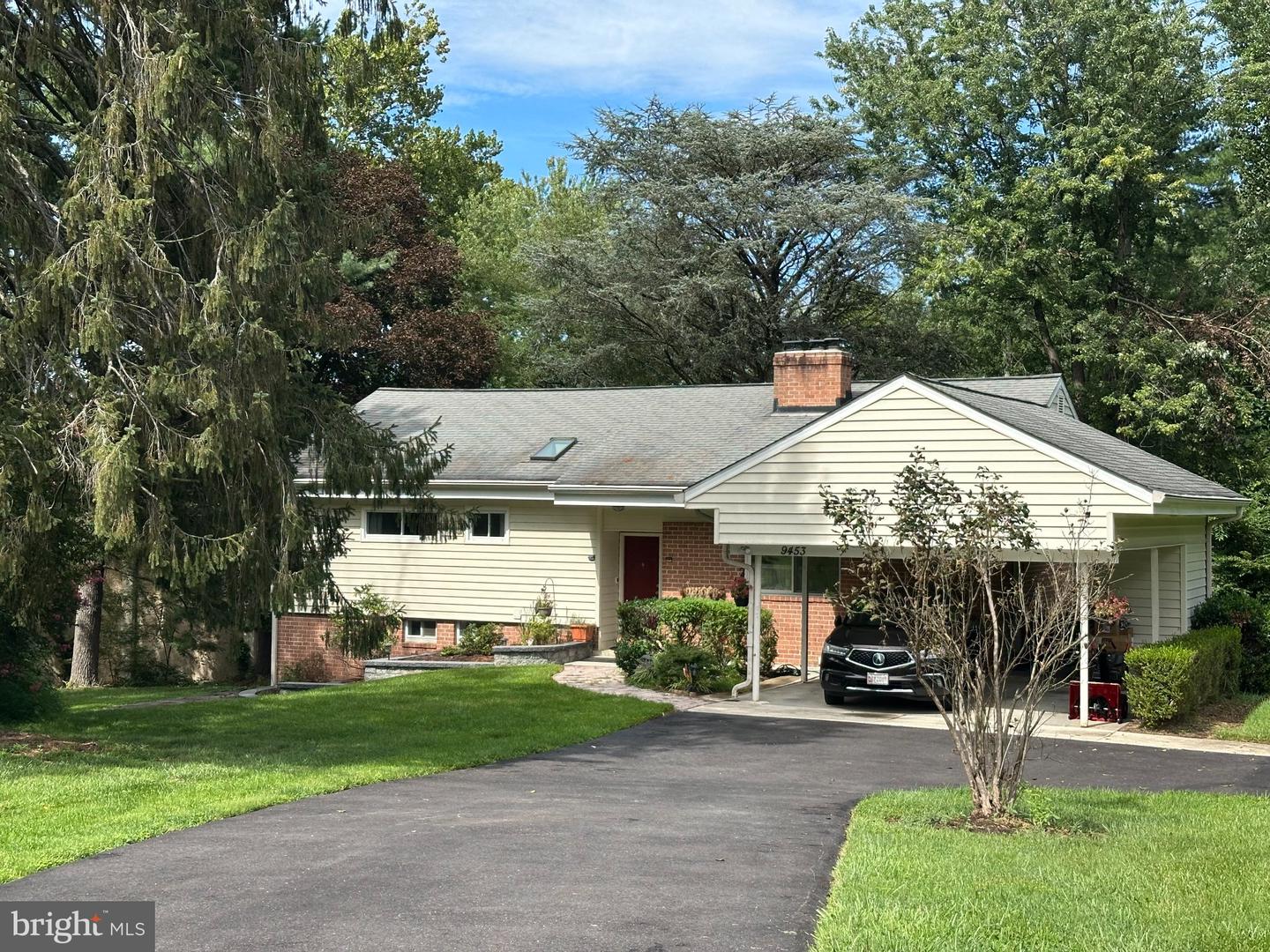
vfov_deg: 30.3
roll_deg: -0.3
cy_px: 476
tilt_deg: +1.7
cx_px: 635
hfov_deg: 39.7
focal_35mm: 48
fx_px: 1761
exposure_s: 1/2070
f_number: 1.78
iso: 64
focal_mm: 6.86
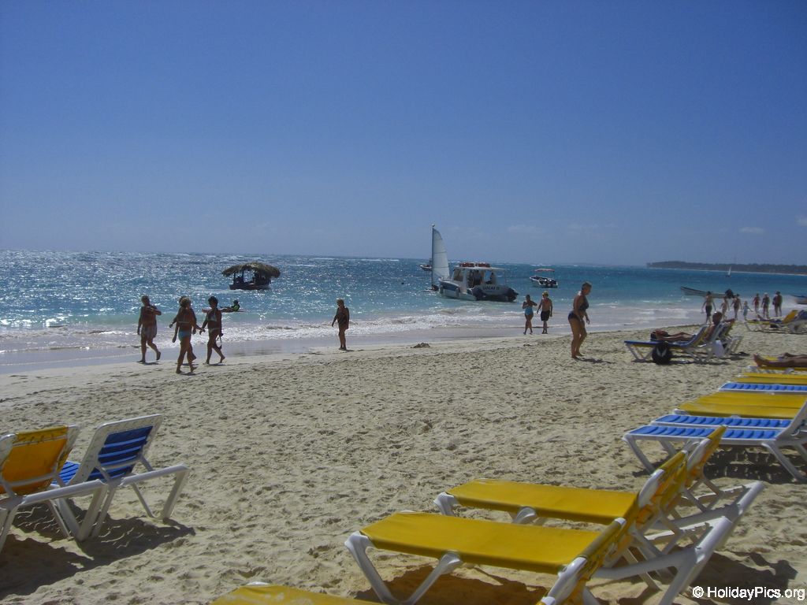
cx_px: 404
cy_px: 302
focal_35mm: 38
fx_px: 886
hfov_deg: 49.0
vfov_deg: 37.7
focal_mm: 6.2
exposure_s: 1/640
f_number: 8
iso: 64
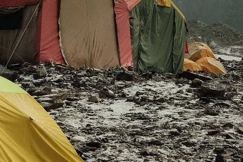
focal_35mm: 189
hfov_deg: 10.4
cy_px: -61
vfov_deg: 7.2
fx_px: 1276
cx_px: -158
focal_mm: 35.8
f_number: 11
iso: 640
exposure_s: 1/600
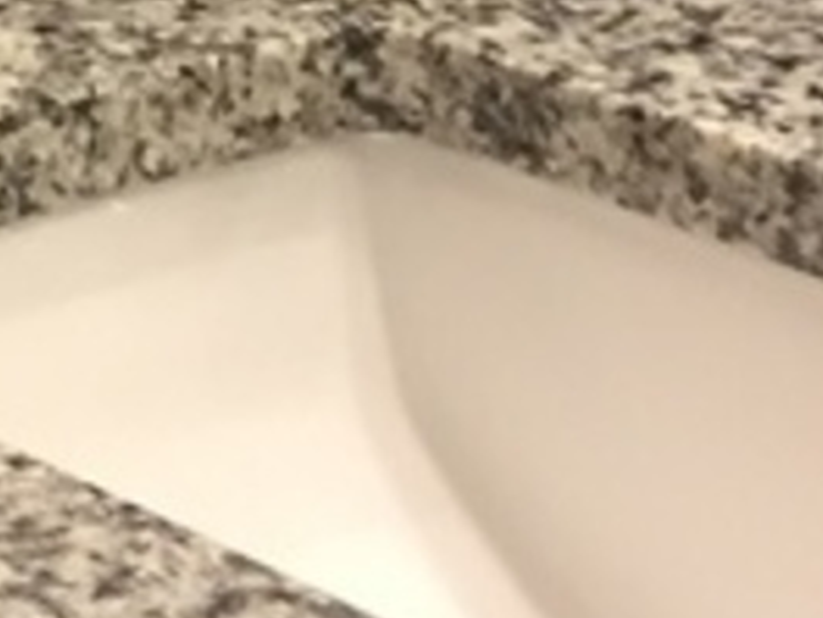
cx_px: -1227
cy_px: -915
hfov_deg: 10.5
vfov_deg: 8.5
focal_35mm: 158
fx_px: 3756
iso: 64
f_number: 2.2
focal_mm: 4.15
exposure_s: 1/30
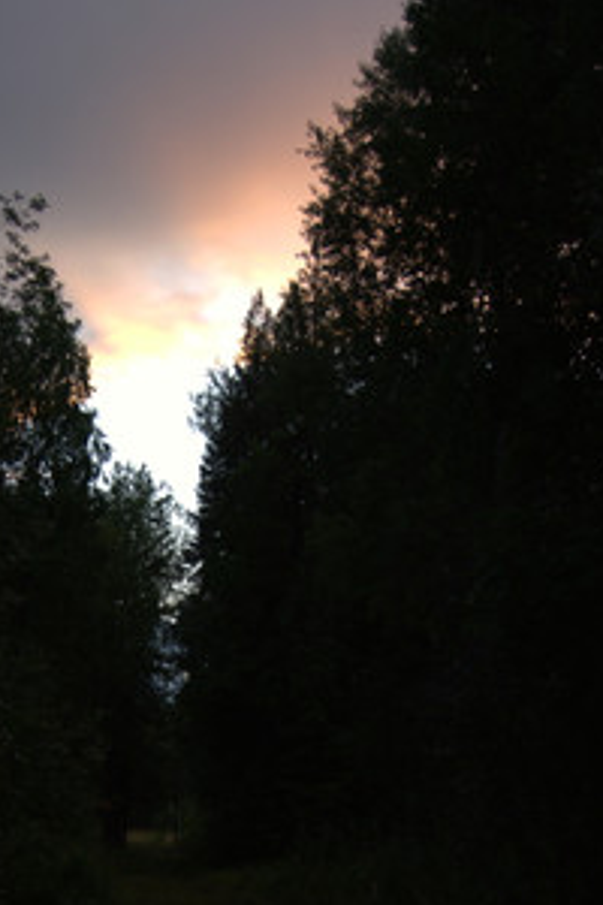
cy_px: 727
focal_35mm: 60
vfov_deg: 32.5
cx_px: 179
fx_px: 1507
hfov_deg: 22.5
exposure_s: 1/80
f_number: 3.8
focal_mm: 24
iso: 200
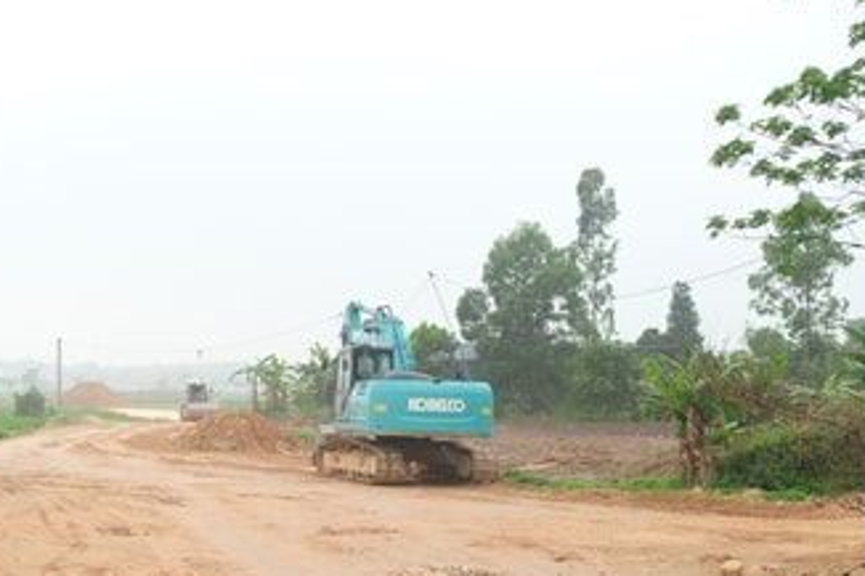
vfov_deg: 23.3
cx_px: 337
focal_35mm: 58
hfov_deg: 34.4
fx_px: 1393
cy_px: 321
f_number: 3.2
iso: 160
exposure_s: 1/150
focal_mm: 23
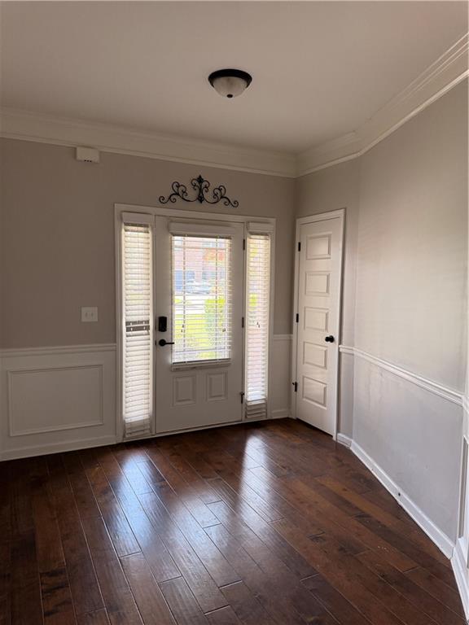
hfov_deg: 56.8
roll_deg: -1.5
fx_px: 434
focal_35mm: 24
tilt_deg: -5.0
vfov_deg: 71.6
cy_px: 312
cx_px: 234
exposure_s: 1/234
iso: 200
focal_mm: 6.76
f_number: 1.78
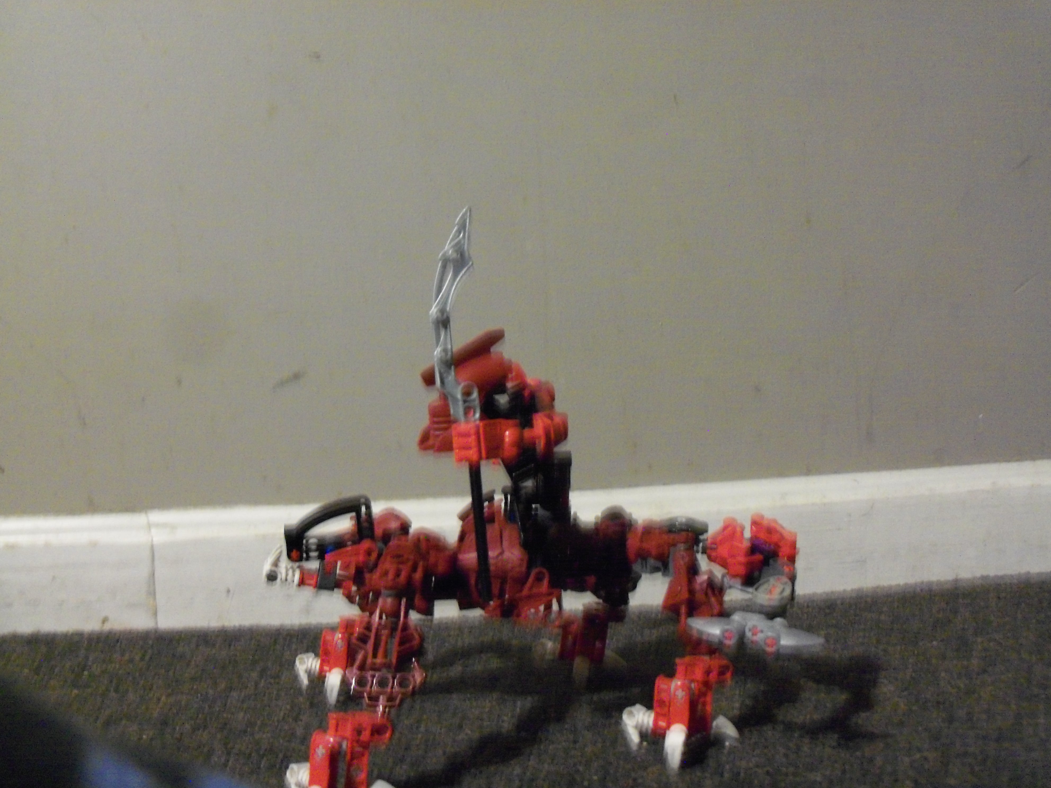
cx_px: 526
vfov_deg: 40.7
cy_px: 394
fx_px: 1063
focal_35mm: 35
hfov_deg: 52.6
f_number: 3
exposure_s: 1/2
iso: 400
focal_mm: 6.3
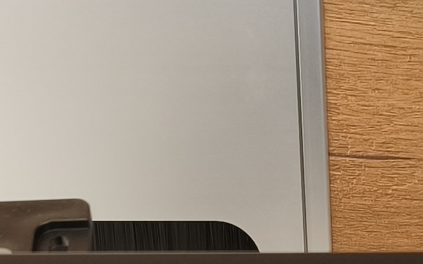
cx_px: 457
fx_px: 1729
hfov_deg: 13.7
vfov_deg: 8.0
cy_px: 645
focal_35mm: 150
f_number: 1.62
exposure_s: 1/99.9
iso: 100
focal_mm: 6.45
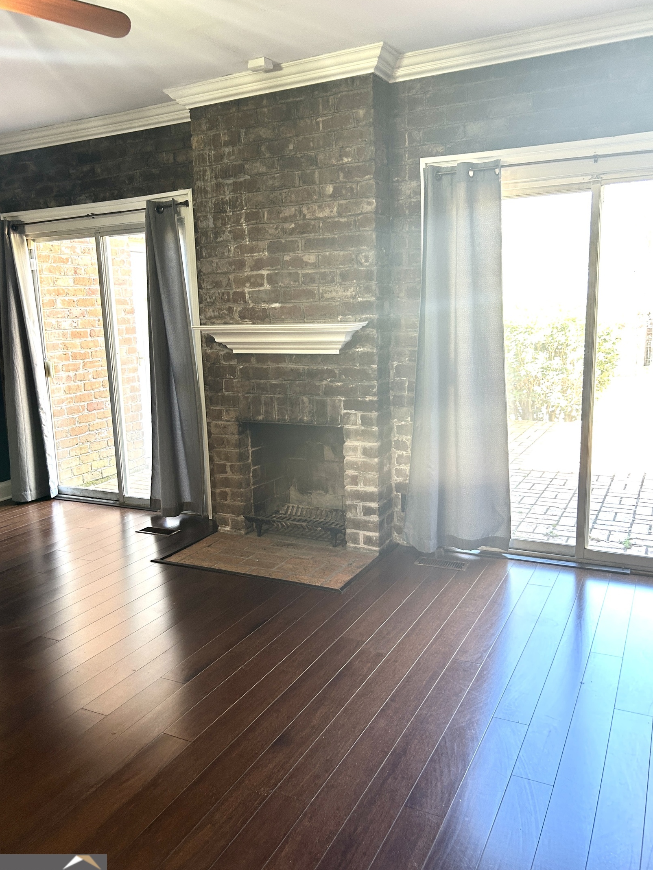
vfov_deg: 63.4
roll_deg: +0.8
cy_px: 432
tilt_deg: -10.7
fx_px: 704
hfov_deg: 49.8
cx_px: 318
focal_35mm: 28
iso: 100
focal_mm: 5.7
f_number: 1.5
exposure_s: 1/60
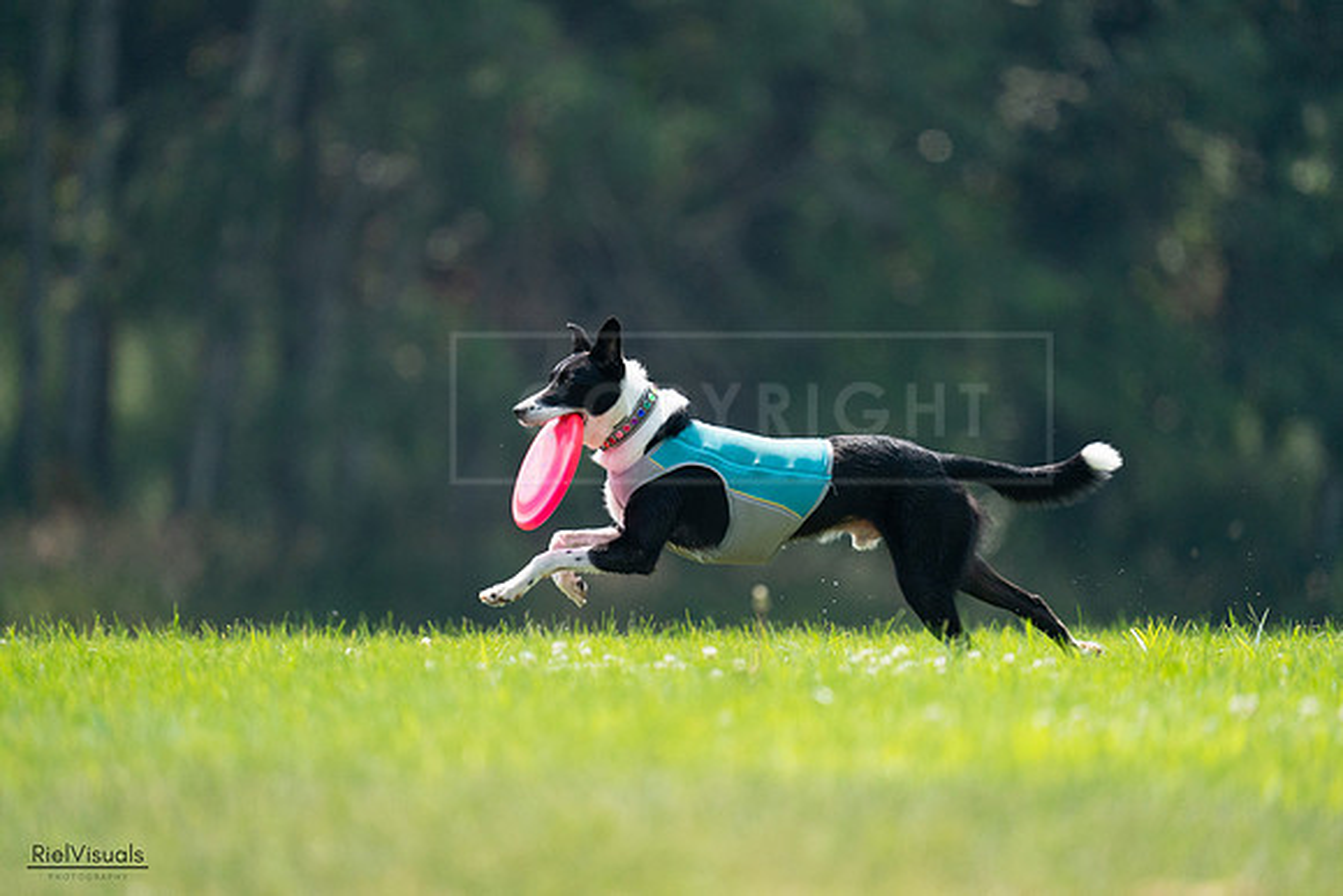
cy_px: 448
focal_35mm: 600
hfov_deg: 3.4
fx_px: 22388
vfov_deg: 2.3
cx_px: 672
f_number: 6.3
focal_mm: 600
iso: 2500
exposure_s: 1/4000
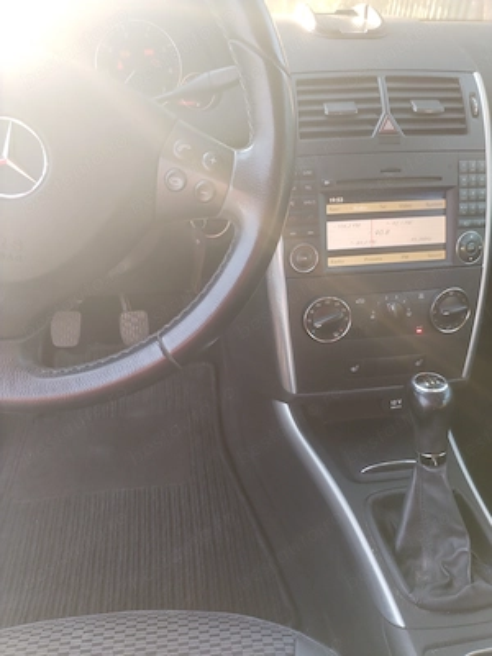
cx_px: 246
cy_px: 328
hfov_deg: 48.2
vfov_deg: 61.7
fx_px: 550
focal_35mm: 29
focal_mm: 4.75
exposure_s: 1/50
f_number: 1.8
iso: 208
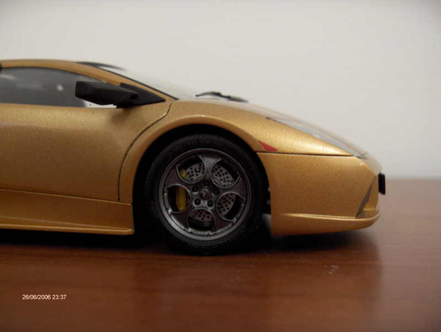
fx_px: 497
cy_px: 166
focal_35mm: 39
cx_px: 220
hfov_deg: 47.8
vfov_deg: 36.9
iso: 100
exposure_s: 1/2.23
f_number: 2.8
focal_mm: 8
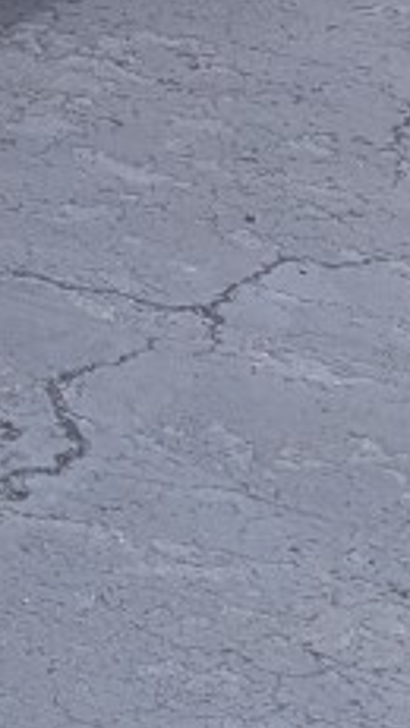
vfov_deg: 11.9
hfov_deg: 6.5
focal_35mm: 158
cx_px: -1112
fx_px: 3053
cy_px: -816
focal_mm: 6.81
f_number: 1.85
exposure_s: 1/3333
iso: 47
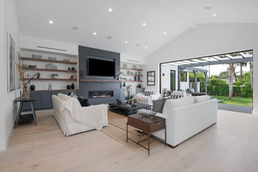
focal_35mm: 17
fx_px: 122
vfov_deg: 70.4
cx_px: 129
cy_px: 86
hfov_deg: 93.3
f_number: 8
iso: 320
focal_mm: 17
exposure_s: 1/30
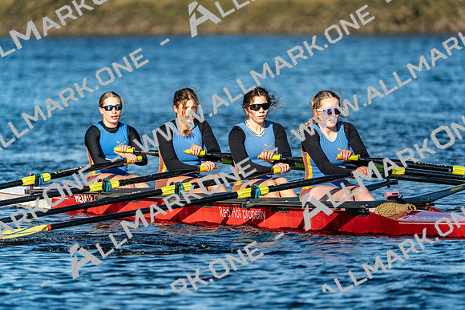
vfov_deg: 2.7
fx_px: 6615
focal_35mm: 512
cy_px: 155
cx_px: 232
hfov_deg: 4.0
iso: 400
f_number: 6.3
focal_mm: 512
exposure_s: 1/2000
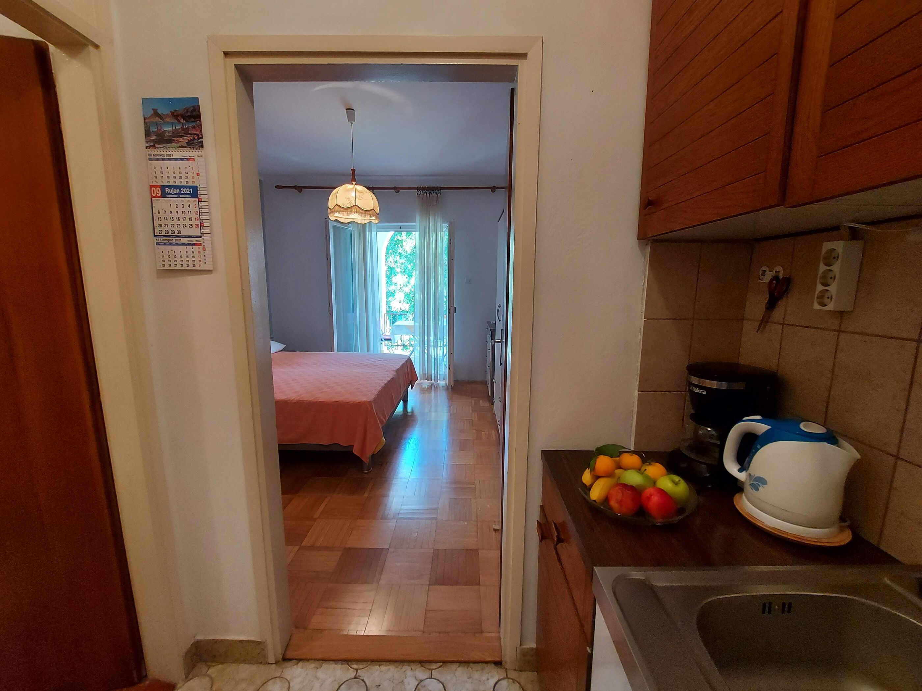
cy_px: 346
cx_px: 461
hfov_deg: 106.2
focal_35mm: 13
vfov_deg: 89.9
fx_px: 346
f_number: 2.2
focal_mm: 1.74
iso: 250
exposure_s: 1/50
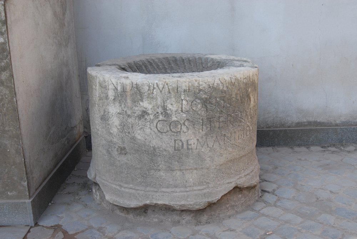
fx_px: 417
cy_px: 120
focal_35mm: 42
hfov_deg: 46.4
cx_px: 178
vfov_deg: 32.0
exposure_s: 1/80
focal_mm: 28
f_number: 9
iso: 200
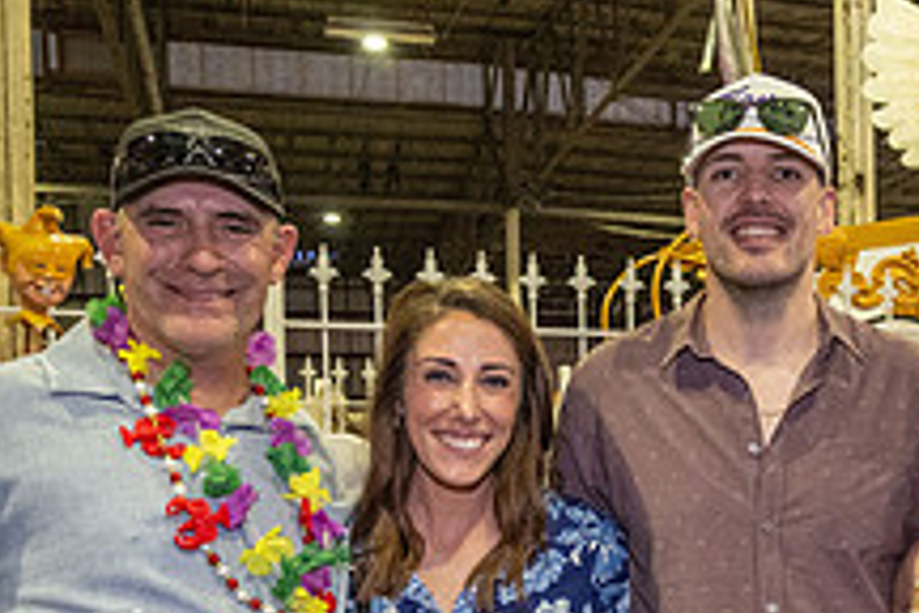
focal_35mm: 51
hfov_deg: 37.3
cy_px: 551
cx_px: 753
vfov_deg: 25.7
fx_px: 1302
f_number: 4
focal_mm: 19
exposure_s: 1/125
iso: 4000
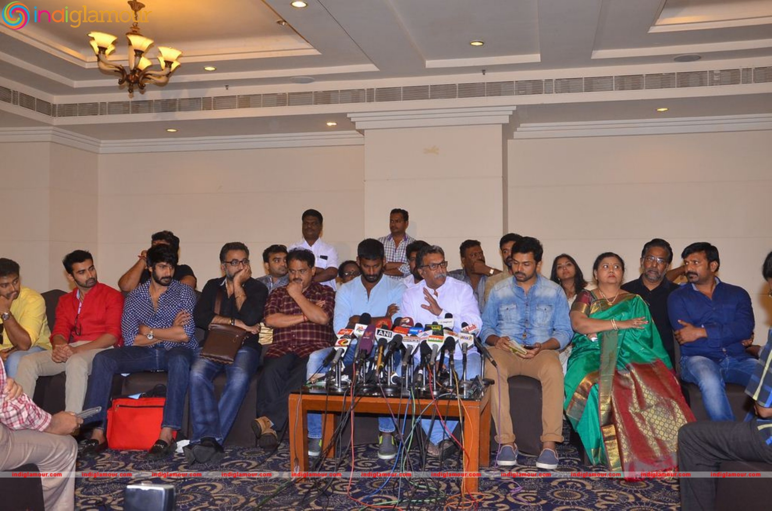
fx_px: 770
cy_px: 256
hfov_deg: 53.2
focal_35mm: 36
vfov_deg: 36.7
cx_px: 386
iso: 1100
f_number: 6.3
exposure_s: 1/125
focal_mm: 24
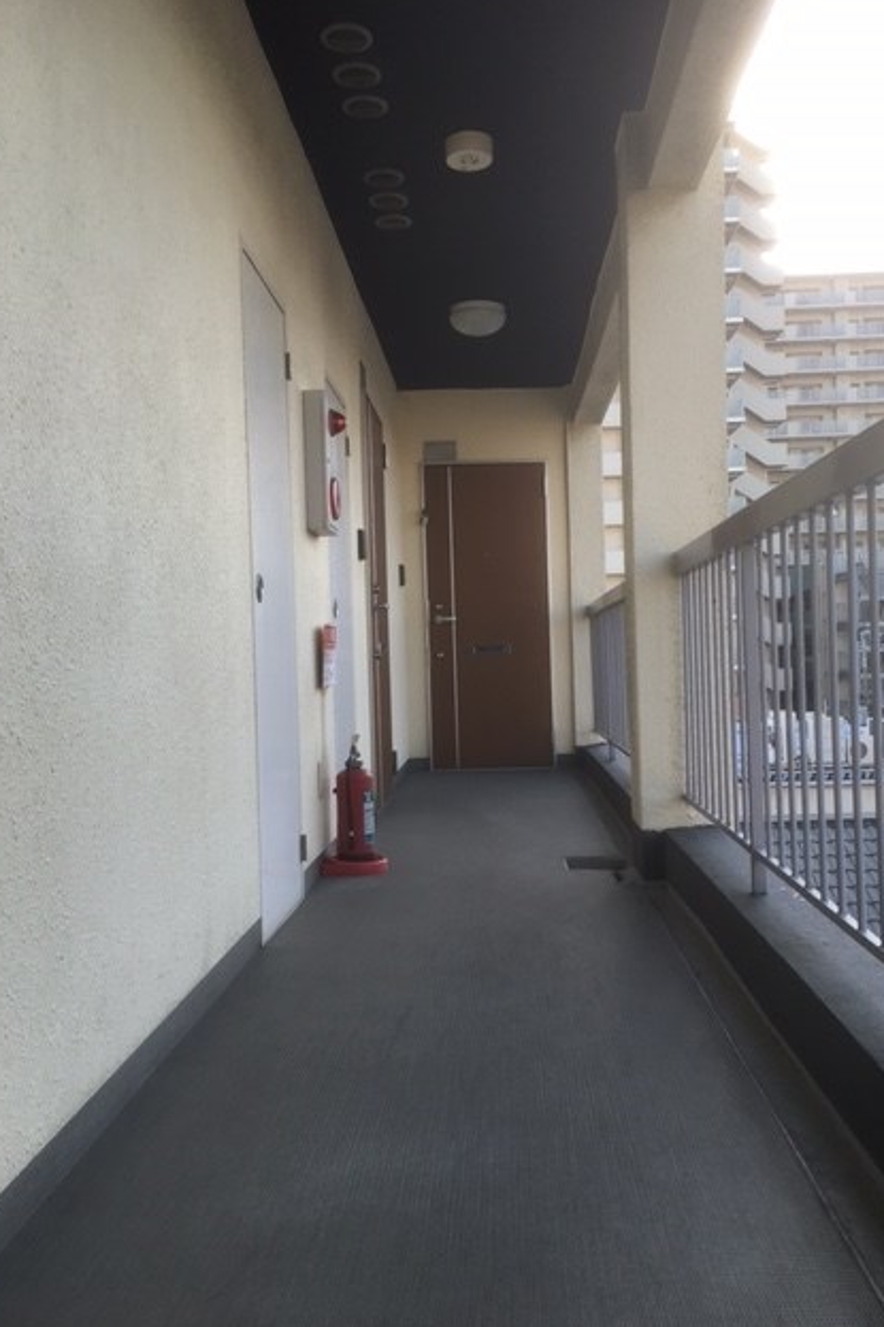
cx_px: 481
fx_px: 1142
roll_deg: +1.7
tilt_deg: -0.1
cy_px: 671
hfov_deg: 42.3
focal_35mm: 31
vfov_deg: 60.3
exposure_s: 1/272
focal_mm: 4.15
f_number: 2.2
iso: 25
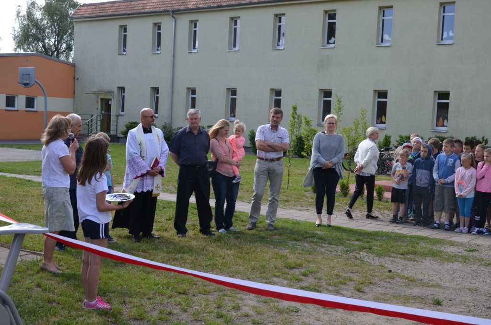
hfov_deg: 41.2
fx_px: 653
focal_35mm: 48
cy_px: 162
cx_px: 246
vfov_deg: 27.9
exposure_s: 1/200
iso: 200
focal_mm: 32
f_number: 8
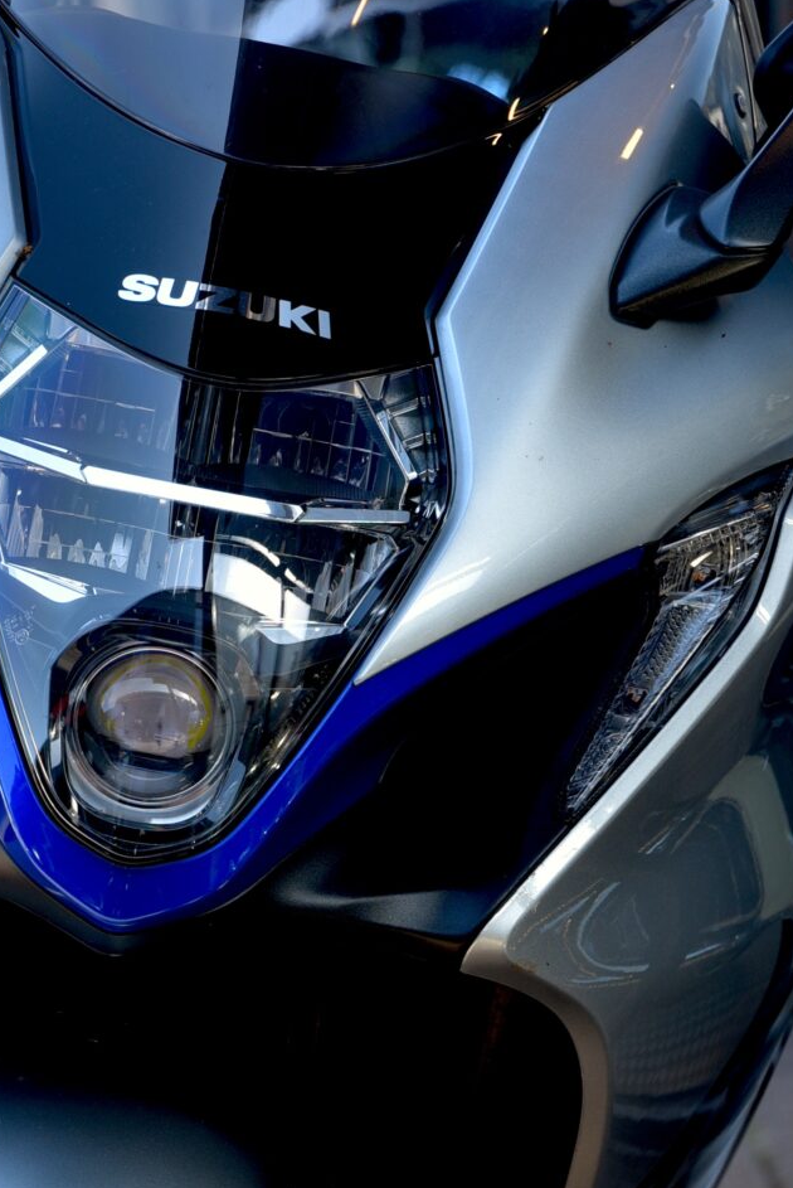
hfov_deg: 7.2
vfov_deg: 10.8
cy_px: 973
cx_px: 233
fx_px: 6268
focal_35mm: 190
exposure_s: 1/100
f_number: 5
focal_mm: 70
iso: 100
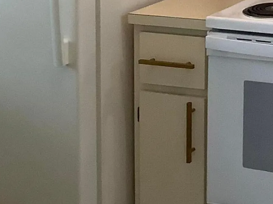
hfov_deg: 14.7
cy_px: -135
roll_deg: -2.6
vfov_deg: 11.6
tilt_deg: -5.5
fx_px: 946
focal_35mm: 120
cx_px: 465
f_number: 2.4
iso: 160
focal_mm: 3.3
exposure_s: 1/60
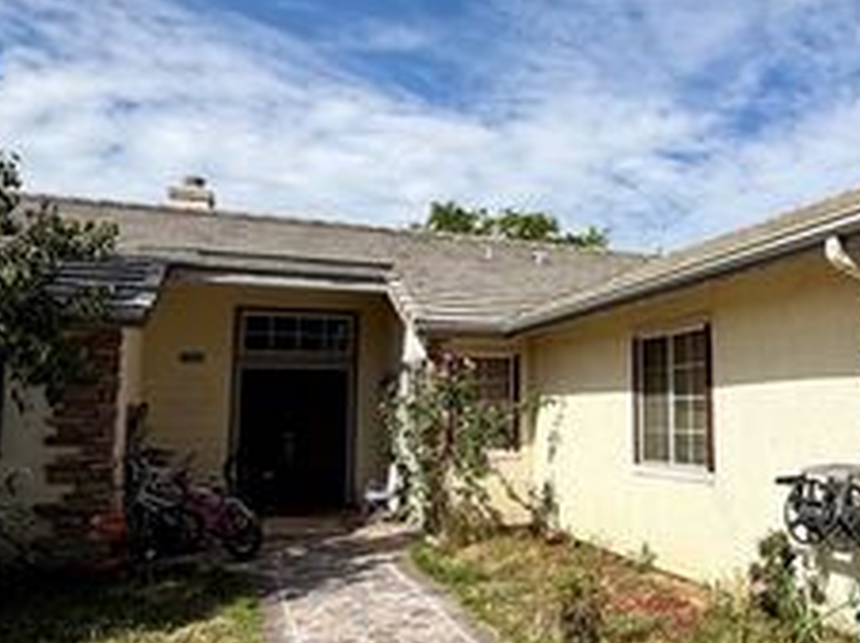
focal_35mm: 31
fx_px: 769
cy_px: 329
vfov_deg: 45.4
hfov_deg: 55.4
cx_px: 651
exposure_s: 1/1285
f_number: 2.2
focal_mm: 2.22
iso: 20
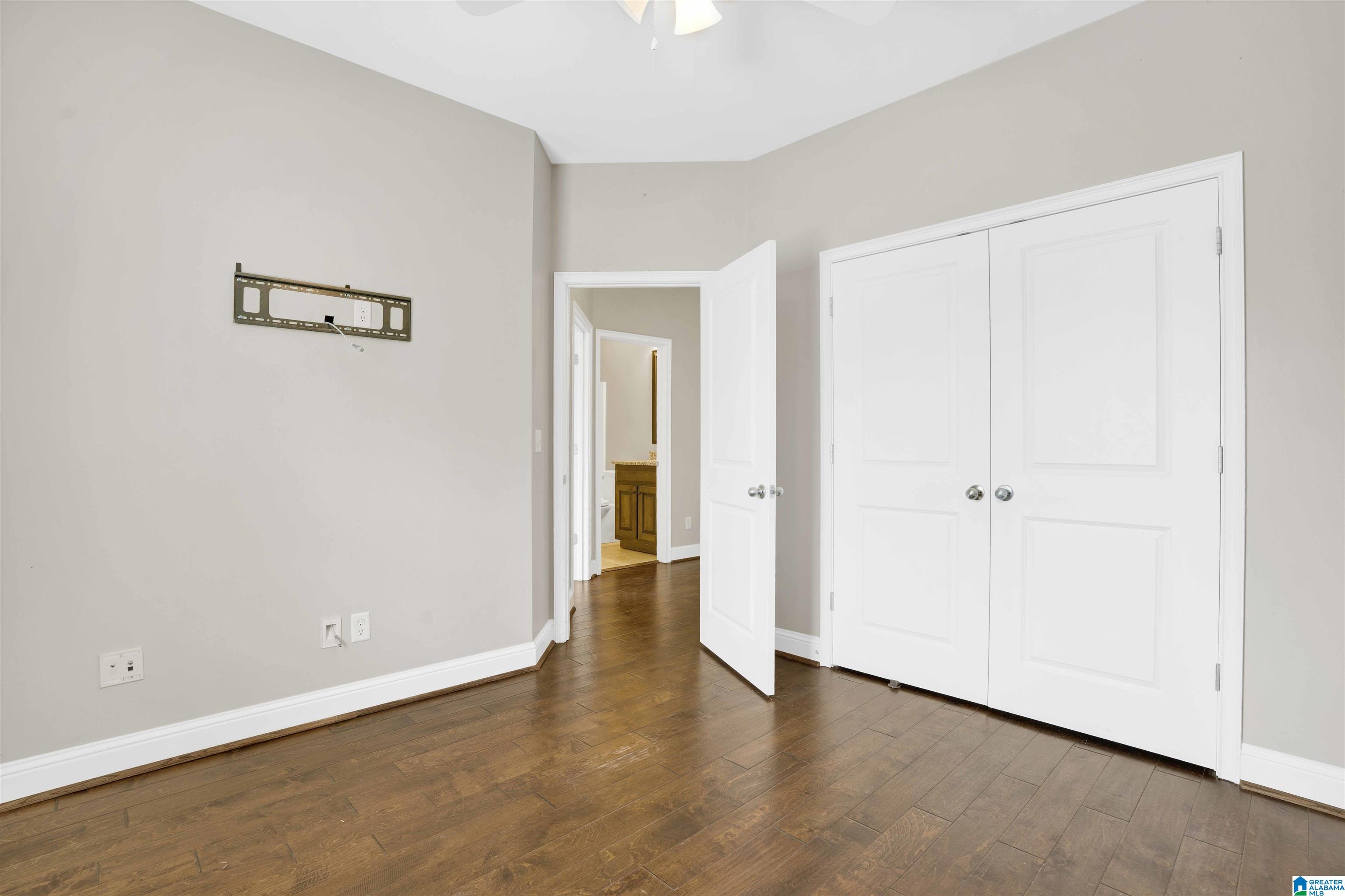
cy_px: 448
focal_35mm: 16
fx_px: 598
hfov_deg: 96.7
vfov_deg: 73.7
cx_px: 672
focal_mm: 16
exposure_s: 1/10
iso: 320
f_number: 8
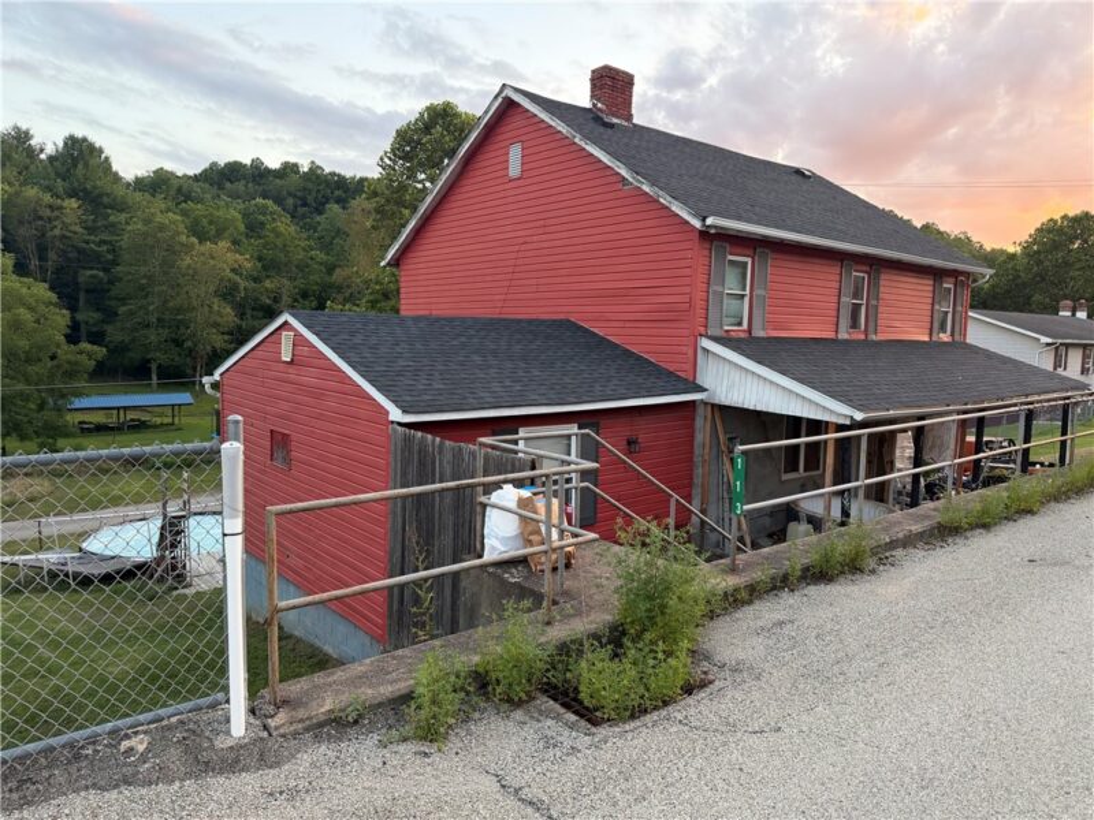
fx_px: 758
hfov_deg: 71.6
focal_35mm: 24
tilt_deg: -6.3
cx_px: 547
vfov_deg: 56.8
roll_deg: -0.4
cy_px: 410
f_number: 1.78
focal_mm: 6.76
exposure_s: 1/187
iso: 200
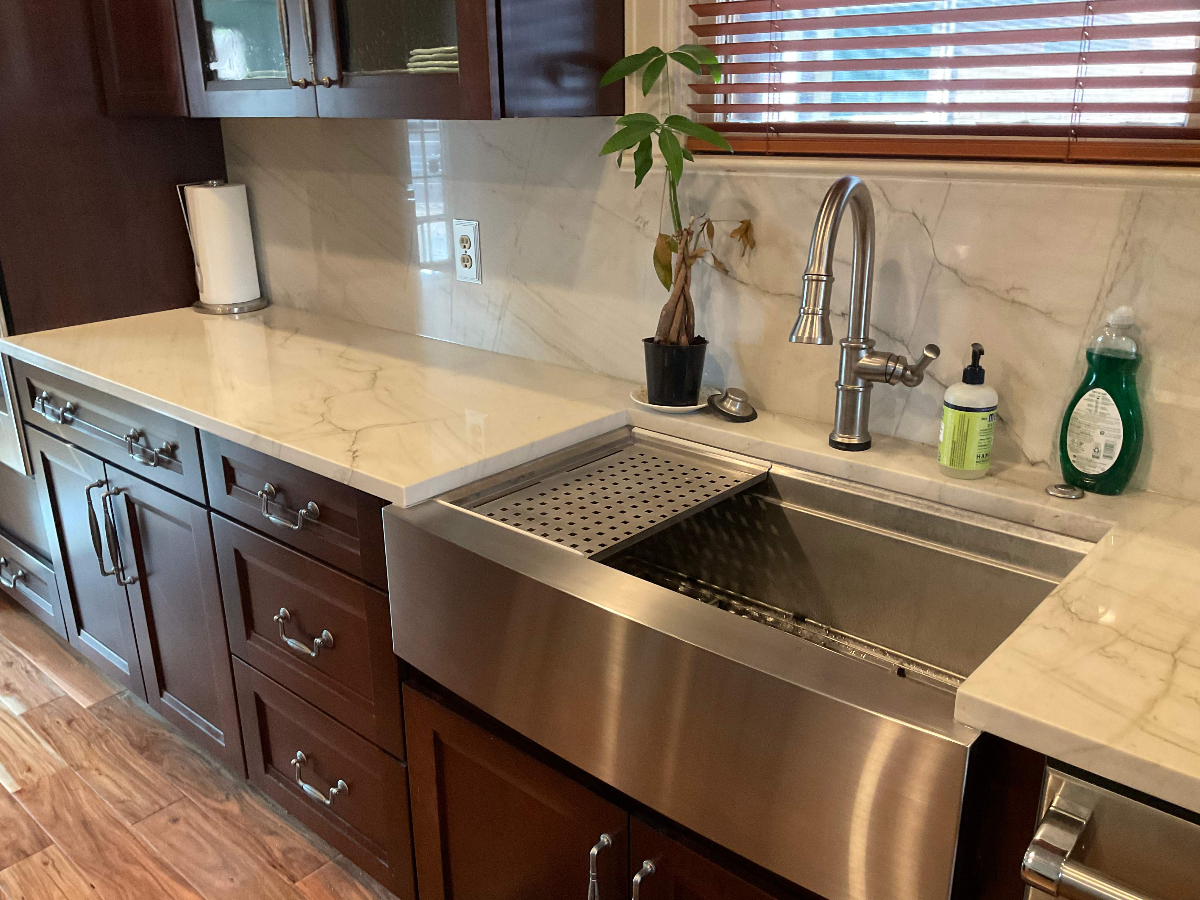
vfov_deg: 48.2
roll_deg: +2.2
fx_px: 1005
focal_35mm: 29
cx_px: 600
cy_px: 450
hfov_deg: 61.7
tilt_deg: -18.3
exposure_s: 1/40
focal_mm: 3
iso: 250
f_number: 1.8
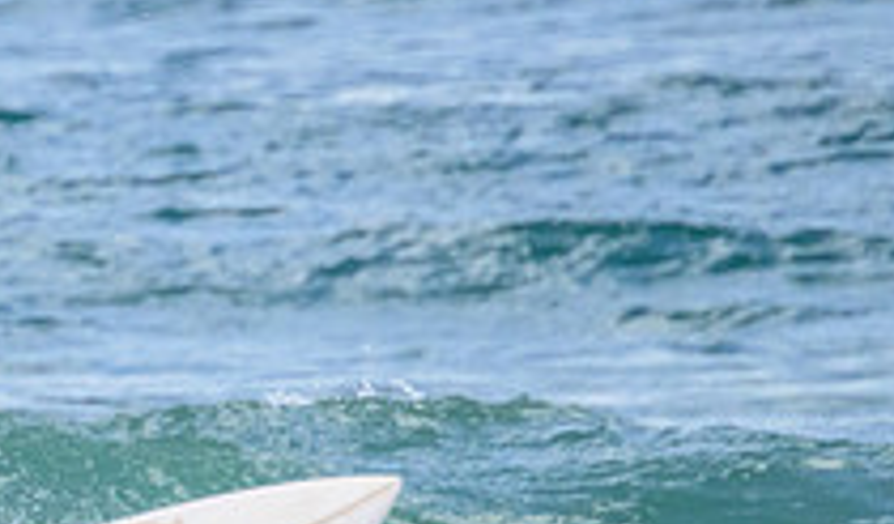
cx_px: -314
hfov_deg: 0.7
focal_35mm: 2894
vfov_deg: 0.4
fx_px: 69294
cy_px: 374
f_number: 11
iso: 5000
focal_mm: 800
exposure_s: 1/1250
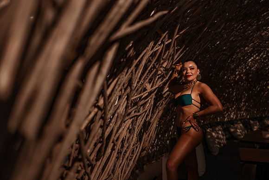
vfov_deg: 37.9
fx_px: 262
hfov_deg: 54.4
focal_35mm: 35
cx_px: 134
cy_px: 90
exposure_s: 1/8000
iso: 50
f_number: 1.8
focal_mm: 35
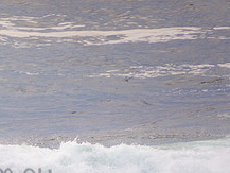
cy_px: 164
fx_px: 10231
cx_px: -60
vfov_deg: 1.0
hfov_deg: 1.3
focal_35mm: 1539
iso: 450
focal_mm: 400
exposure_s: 1/800
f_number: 5.6
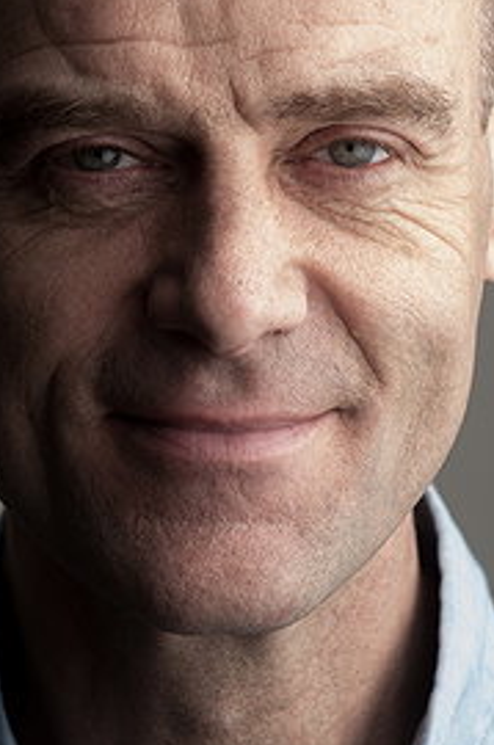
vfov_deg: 7.0
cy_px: 326
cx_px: 190
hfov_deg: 4.7
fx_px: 6049
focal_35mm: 293
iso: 100
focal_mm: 125
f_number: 8
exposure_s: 1/160
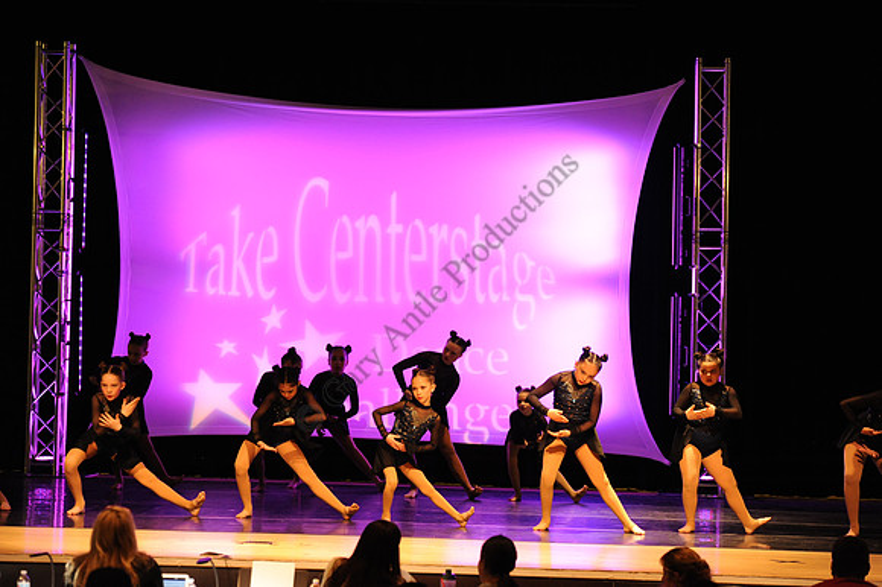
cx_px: 441
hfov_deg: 15.8
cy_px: 294
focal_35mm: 130
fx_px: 3183
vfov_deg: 10.5
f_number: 3.5
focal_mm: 130
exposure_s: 1/200
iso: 3200
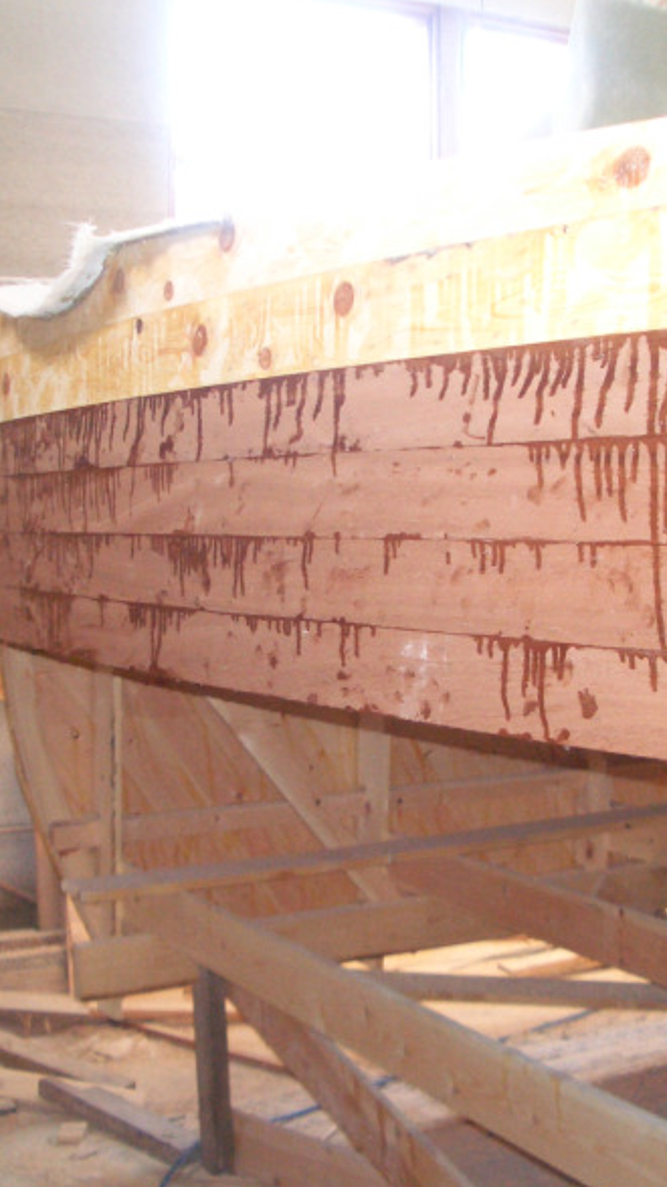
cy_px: 605
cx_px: 420
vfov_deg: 39.9
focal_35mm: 52
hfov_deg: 23.0
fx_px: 1636
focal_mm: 5.8
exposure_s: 1/60
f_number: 2.6
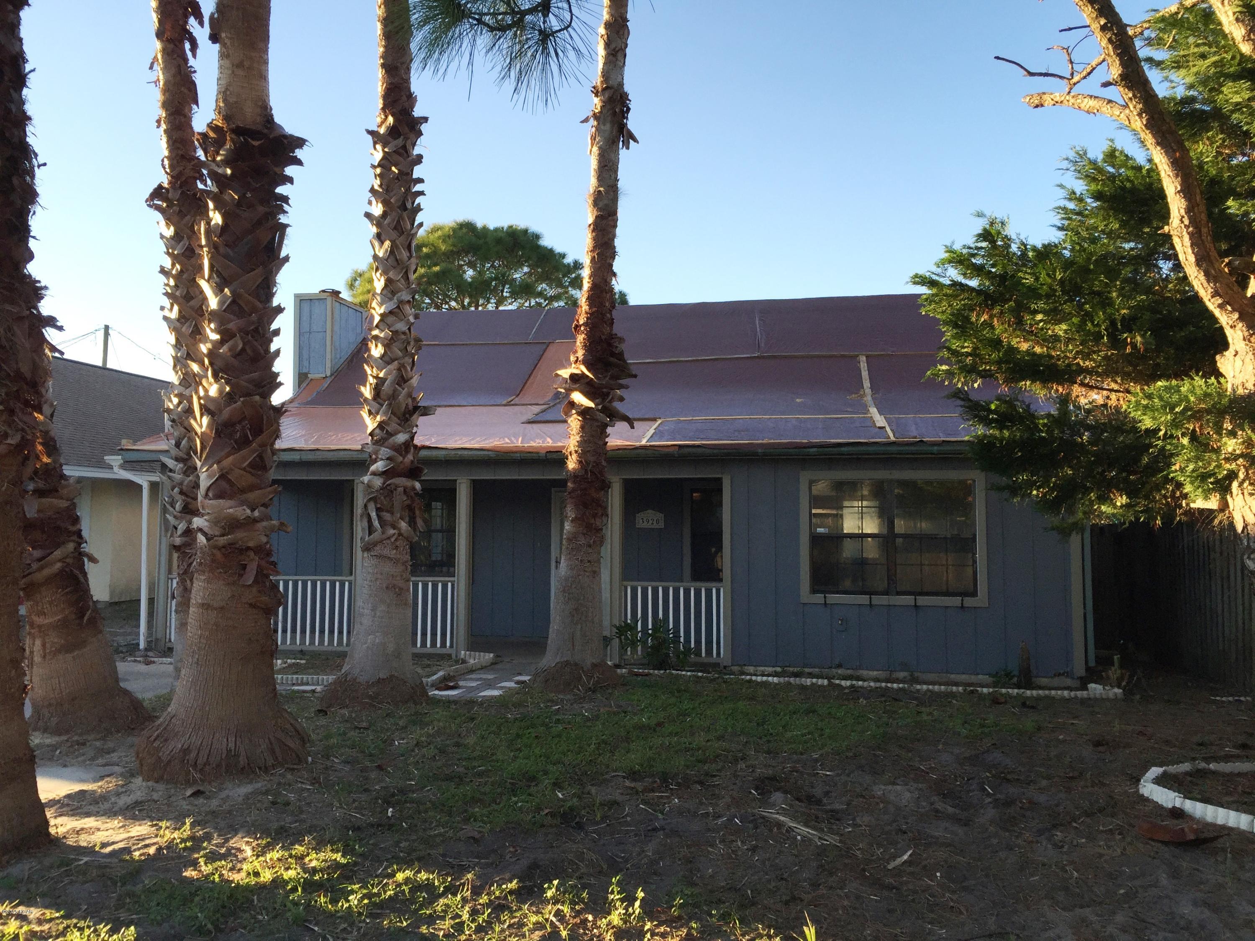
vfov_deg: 48.2
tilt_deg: +5.2
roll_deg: -1.1
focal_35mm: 29
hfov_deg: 61.7
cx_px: 628
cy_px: 470
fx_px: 1051
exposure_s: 1/542
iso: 32
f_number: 2.2
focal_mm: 4.15
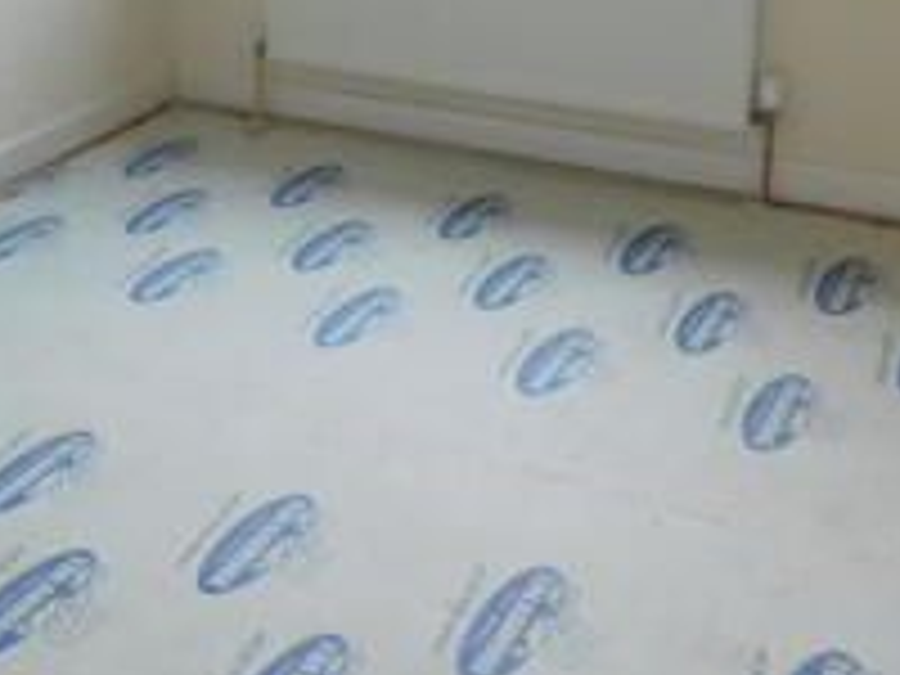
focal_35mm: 67
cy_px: -110
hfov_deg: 28.2
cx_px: 142
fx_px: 1742
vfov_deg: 20.6
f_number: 3
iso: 125
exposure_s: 1/160
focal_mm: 4
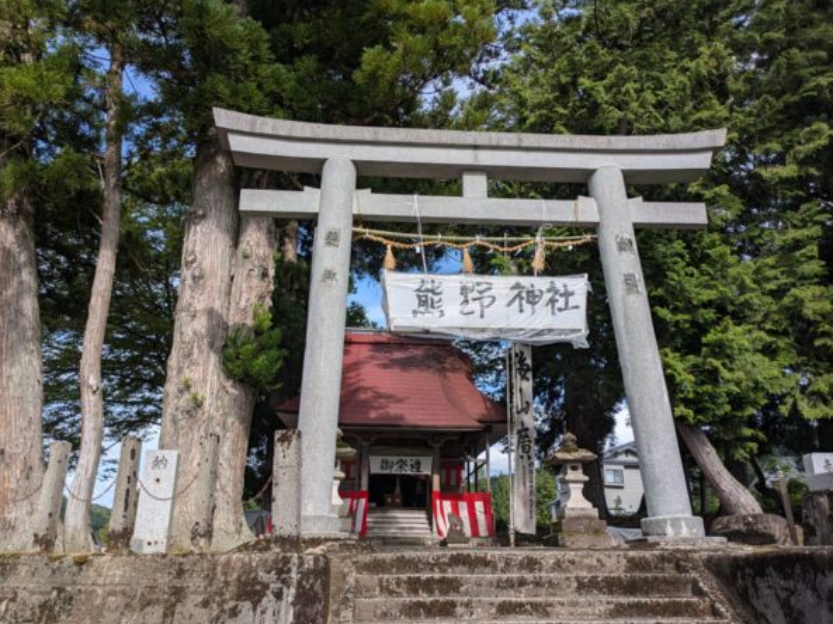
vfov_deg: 51.3
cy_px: 330
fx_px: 649
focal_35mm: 27
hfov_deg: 65.3
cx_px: 403
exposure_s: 1/1972
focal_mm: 5.43
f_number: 1.89
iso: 52
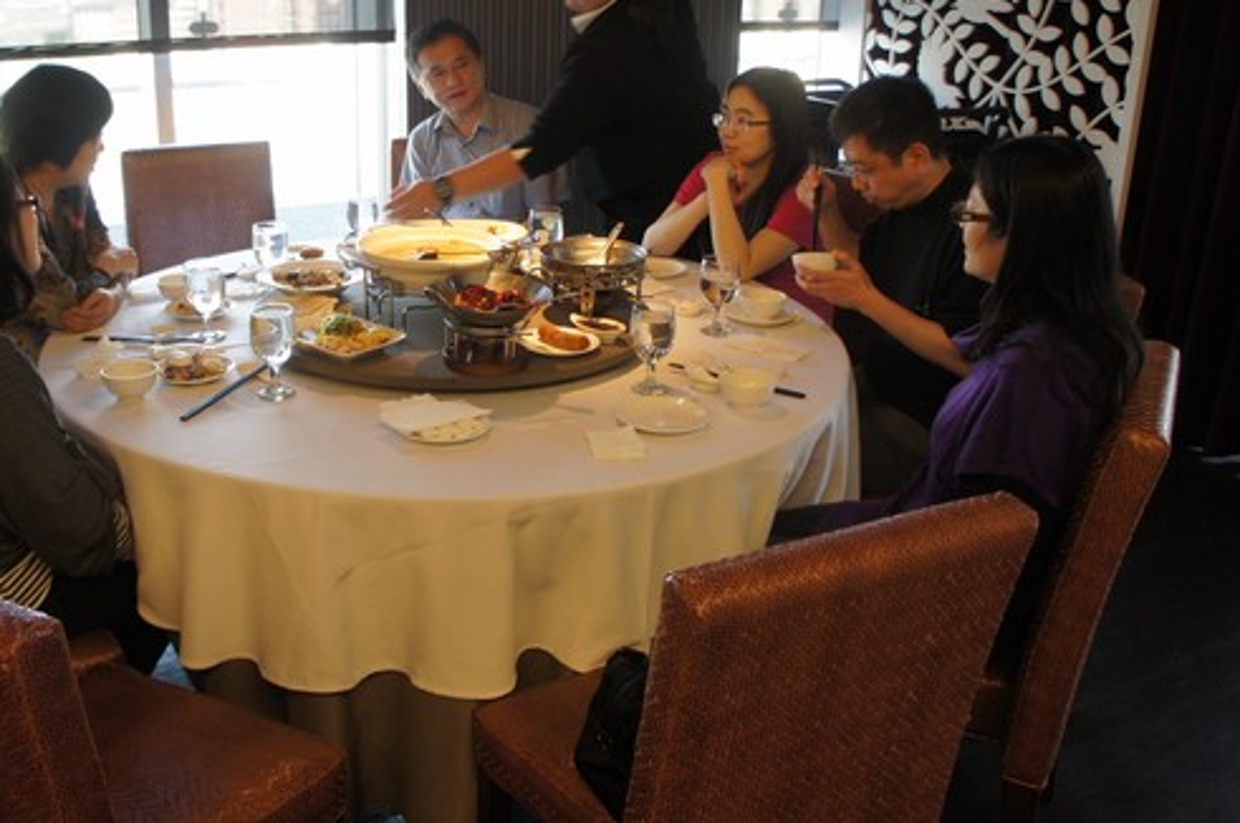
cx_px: 485
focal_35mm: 33
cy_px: 340
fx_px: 1135
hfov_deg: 56.8
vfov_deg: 39.7
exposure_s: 1/30
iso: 250
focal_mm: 18
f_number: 3.5
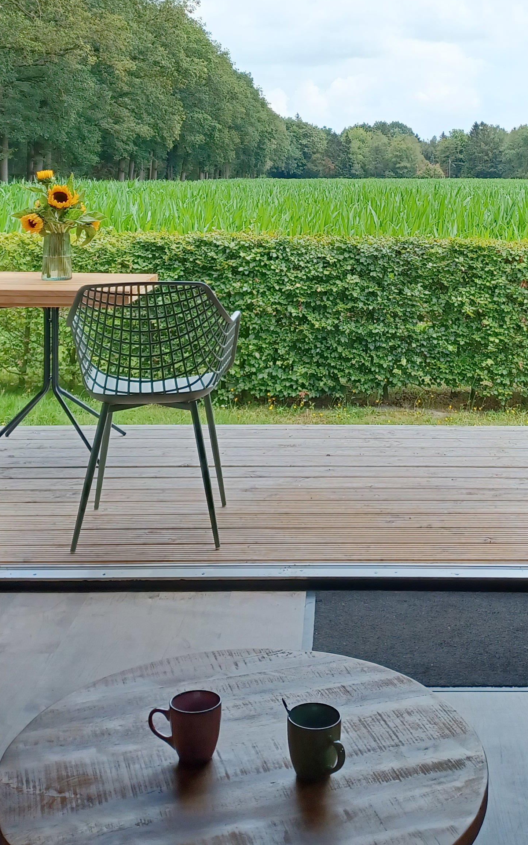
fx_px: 1059
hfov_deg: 27.9
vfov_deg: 42.1
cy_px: 206
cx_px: 343
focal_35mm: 46
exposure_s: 1/162
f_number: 1.8
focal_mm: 4.6
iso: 32
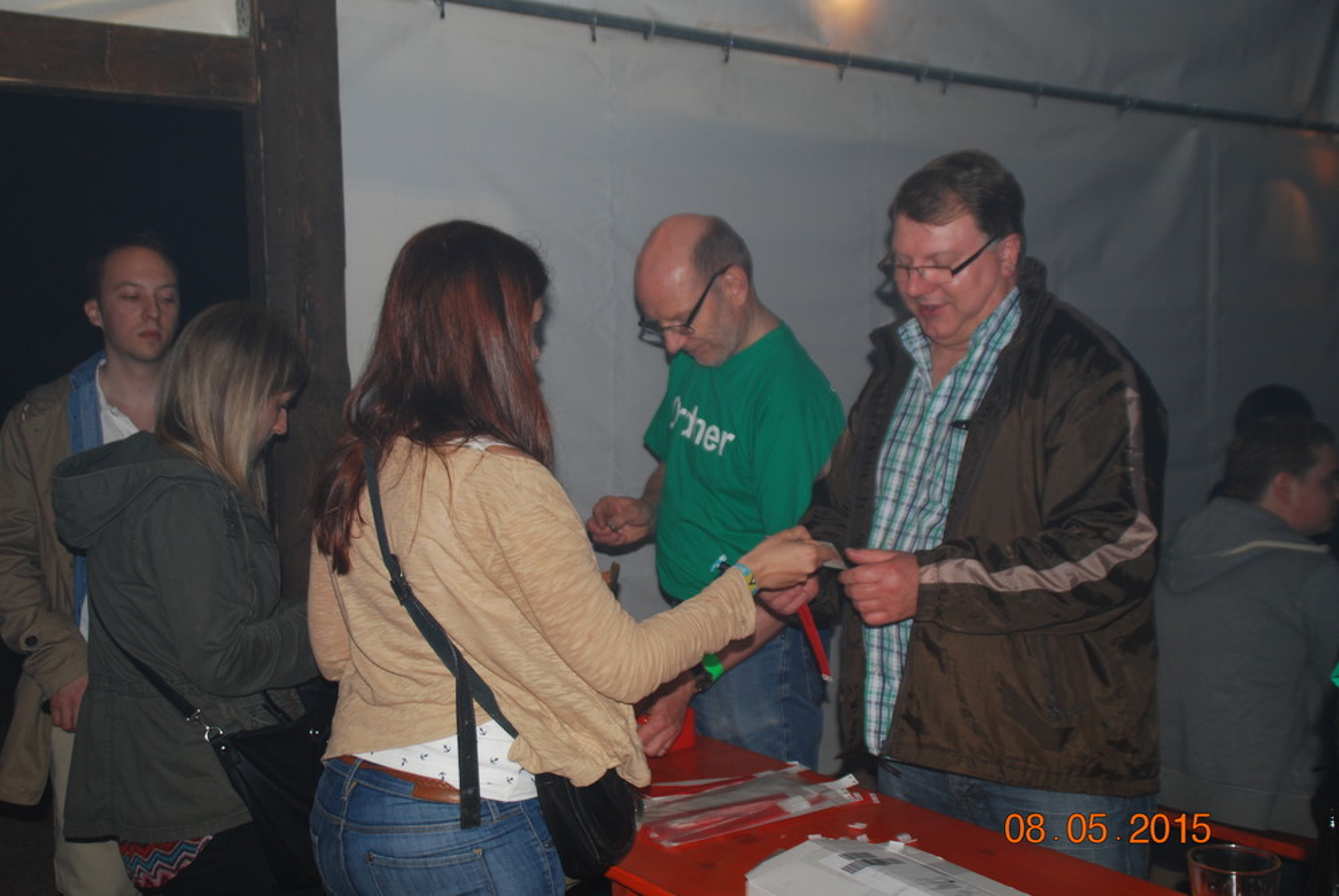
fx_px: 1564
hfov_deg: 46.3
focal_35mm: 42
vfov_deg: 32.0
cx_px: 670
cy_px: 448
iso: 200
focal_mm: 28
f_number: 4
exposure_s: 1/60
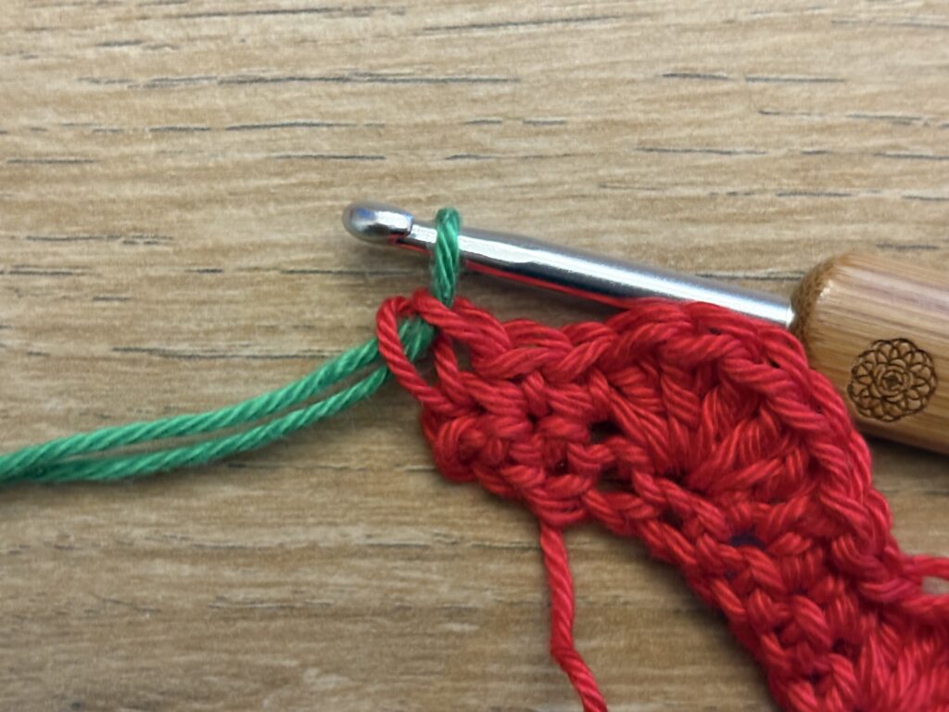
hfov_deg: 36.8
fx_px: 1426
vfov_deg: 28.0
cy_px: 356
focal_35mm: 52
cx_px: 474
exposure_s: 1/25
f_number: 1.6
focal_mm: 5.96
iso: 400
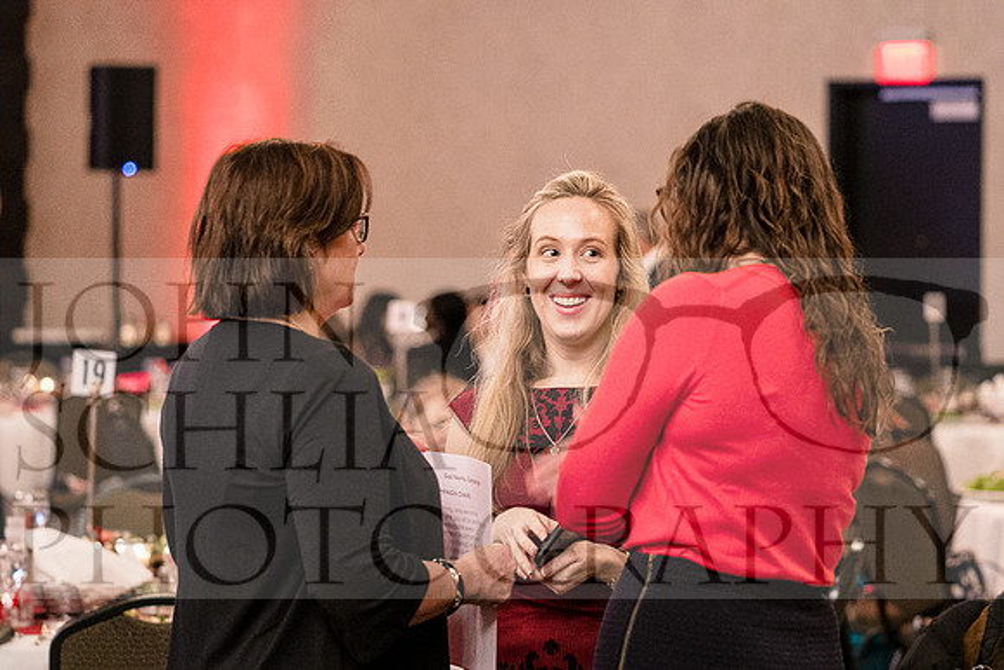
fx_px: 3180
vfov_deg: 12.0
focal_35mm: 114
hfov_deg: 17.9
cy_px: 335
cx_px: 502
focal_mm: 76
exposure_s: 1/60
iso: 5000
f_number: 2.8
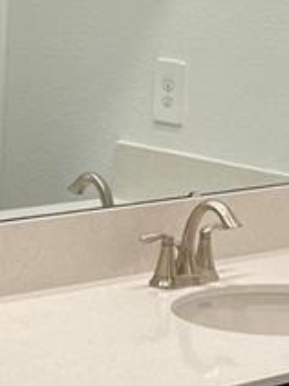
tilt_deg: -9.6
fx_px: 1649
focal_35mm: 148
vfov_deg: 13.3
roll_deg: -2.3
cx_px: 33
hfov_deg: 10.0
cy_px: 172
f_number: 1.6
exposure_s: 1/120
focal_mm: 4.2
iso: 125
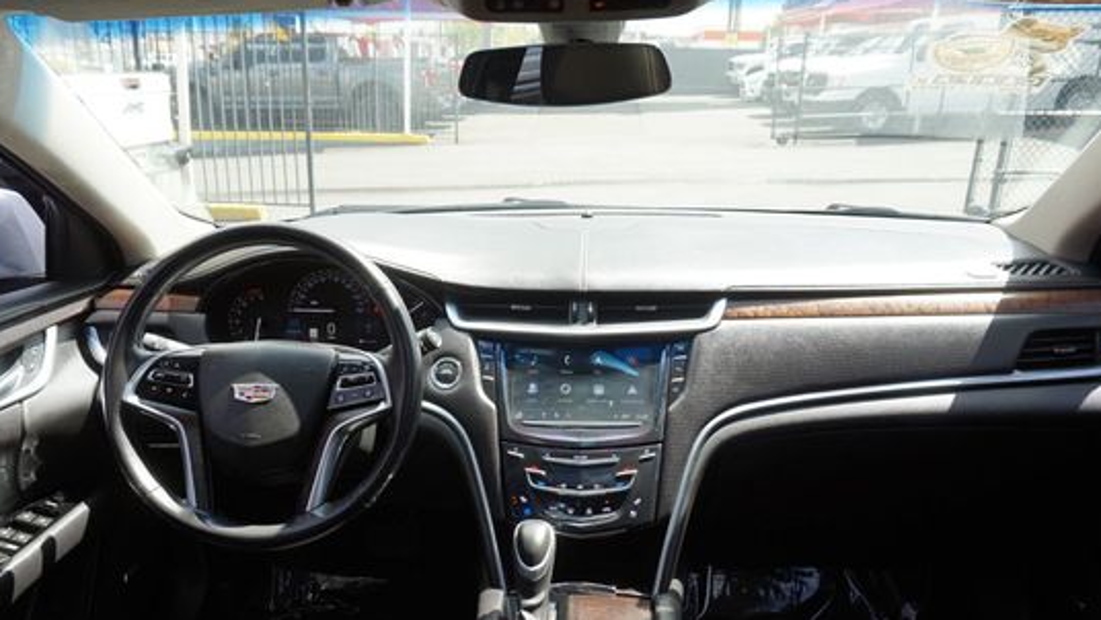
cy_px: 392
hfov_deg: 64.2
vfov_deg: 38.7
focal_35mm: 30
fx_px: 876
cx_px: 507
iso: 100
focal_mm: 16
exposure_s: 1/80
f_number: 5.6
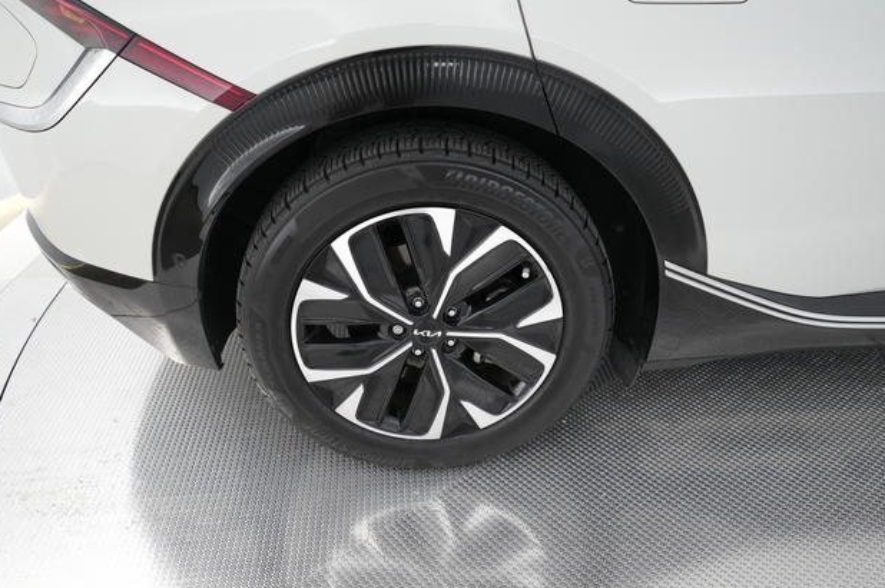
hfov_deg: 63.7
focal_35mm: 29
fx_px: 712
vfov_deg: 44.9
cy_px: 300
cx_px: 428
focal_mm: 28
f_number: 2.8
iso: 3200
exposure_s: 1/250
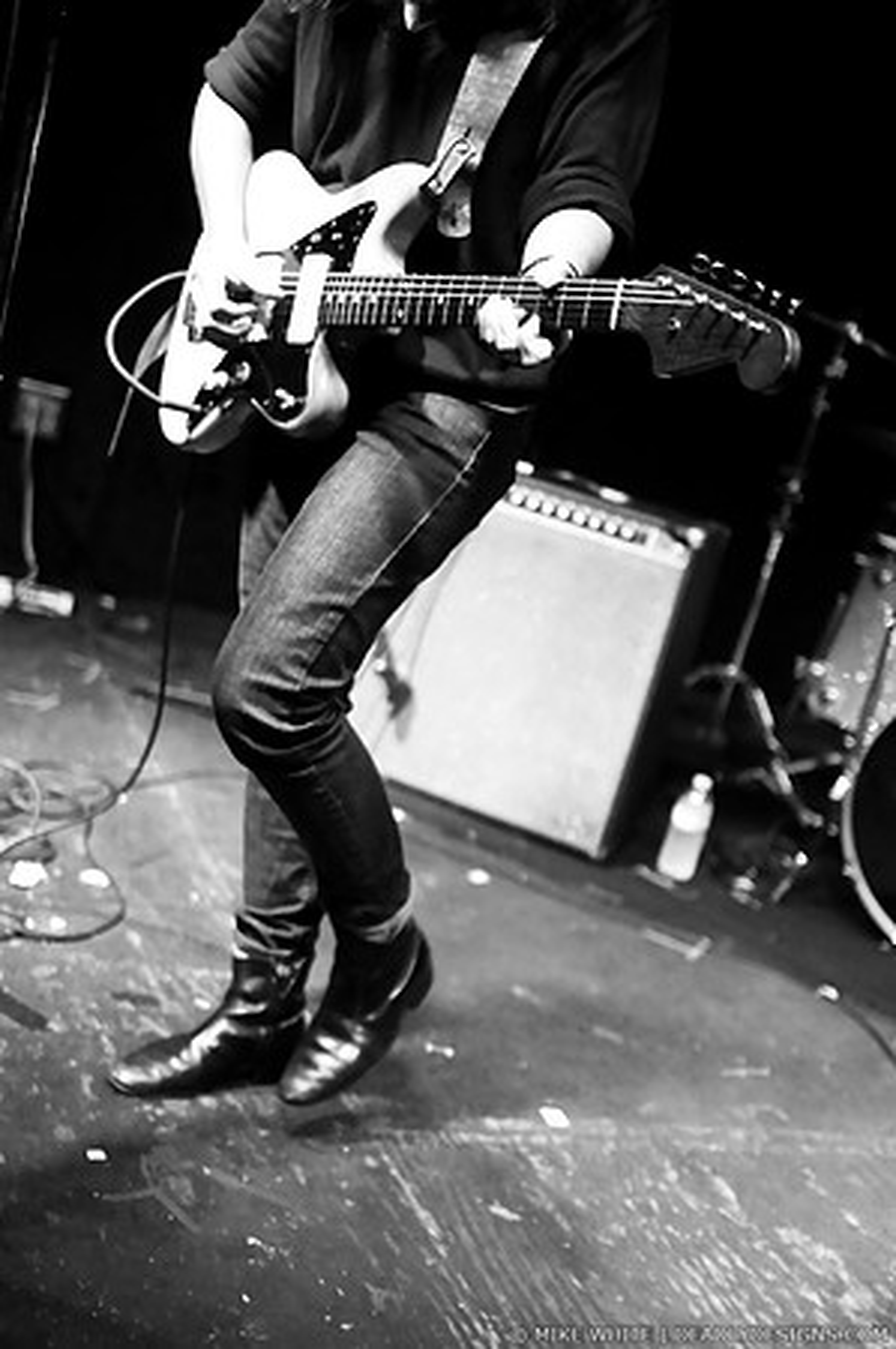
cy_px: 674
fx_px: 1684
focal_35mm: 45
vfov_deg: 43.6
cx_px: 448
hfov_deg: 29.8
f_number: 1.8
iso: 1000
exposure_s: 1/80
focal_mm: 30
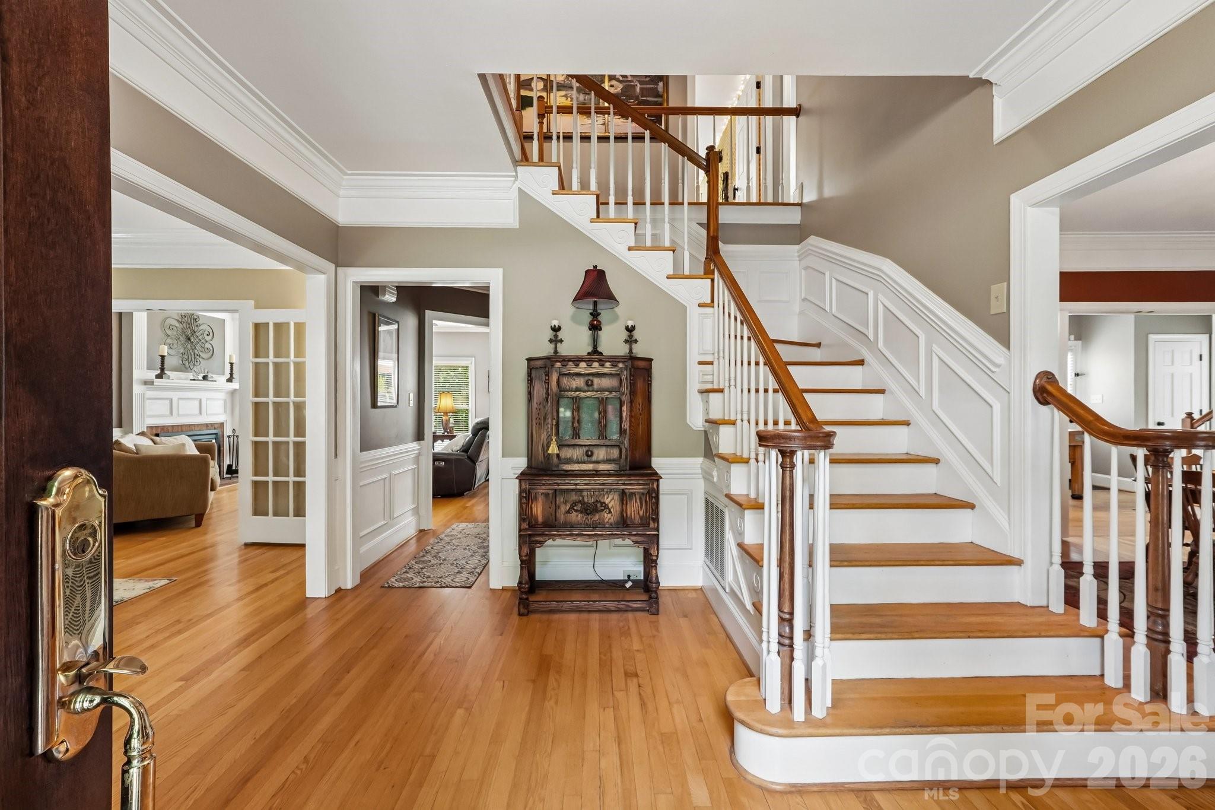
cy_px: 405
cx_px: 608
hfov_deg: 100.4
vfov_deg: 77.3
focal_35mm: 15
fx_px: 506
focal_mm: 10
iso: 400
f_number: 8
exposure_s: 1/2
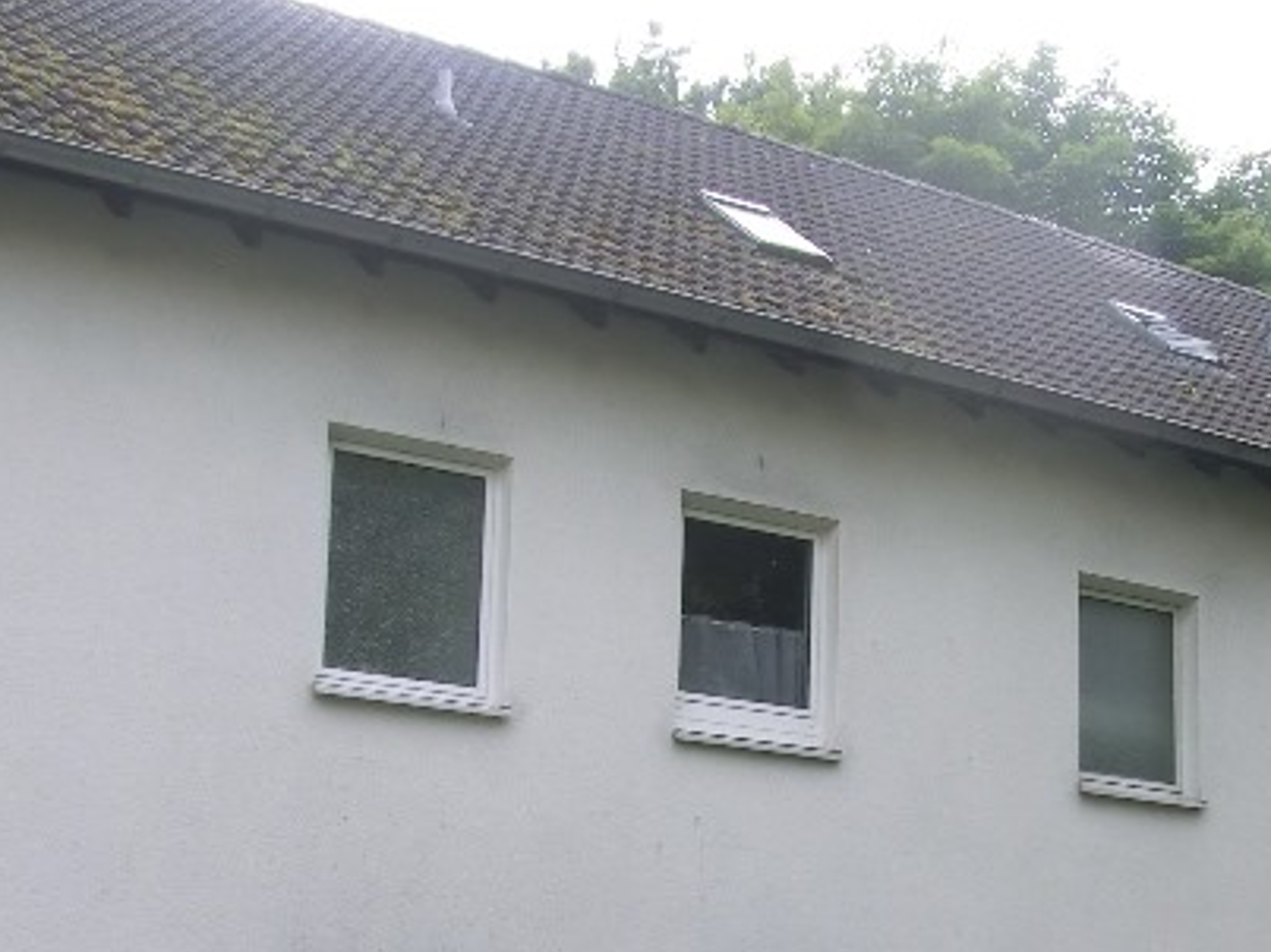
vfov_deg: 23.6
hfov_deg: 31.6
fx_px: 2239
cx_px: 792
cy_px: 801
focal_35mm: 61
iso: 80
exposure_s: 1/60
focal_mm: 4.24
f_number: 3
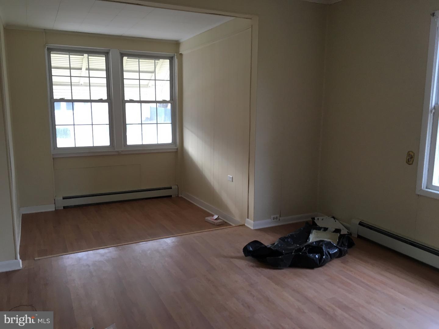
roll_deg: -0.4
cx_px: 220
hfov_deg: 61.7
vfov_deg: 48.2
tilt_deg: -8.9
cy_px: 164
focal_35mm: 29
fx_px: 368
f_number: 2.2
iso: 50
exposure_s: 1/30
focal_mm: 4.15
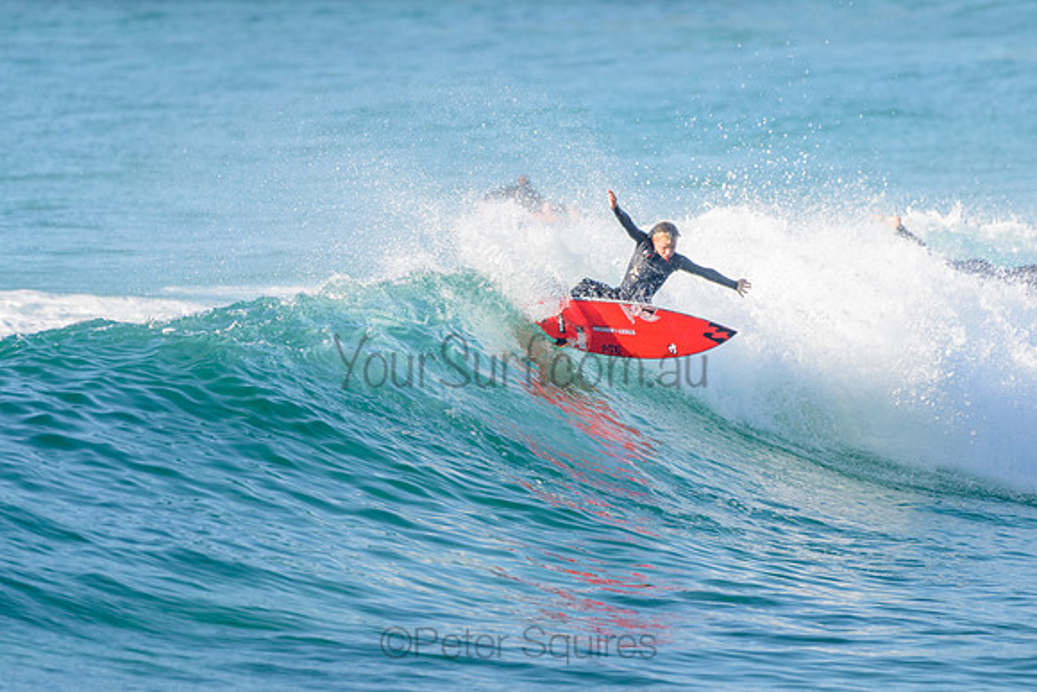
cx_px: 421
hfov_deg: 3.2
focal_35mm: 642
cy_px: 348
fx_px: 18484
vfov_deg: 2.1
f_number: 5.6
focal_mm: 500
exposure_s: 1/2000
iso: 640
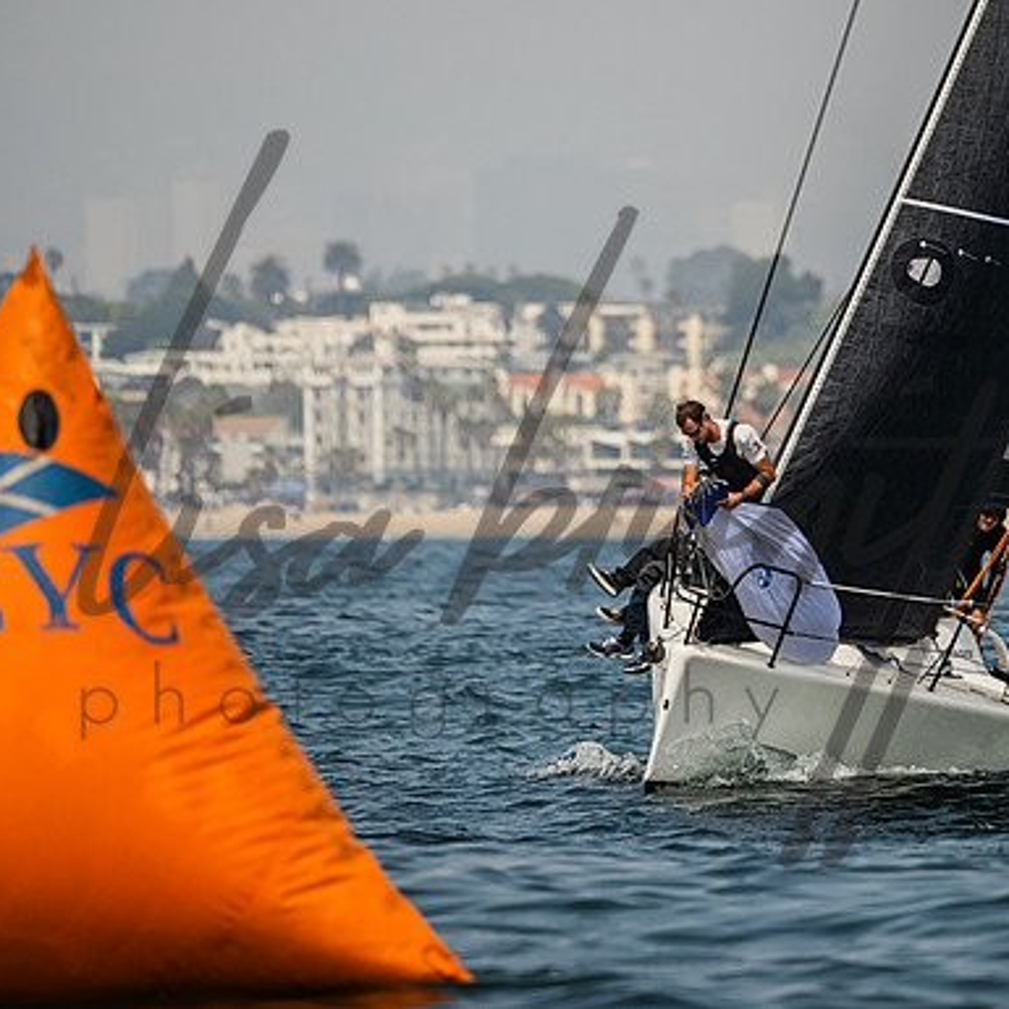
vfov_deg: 2.7
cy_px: 401
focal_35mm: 658
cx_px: 788
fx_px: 21699
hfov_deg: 2.7
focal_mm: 400
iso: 500
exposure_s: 1/4000
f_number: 5.6
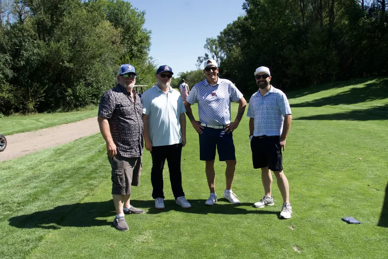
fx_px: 323
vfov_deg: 43.6
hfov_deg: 61.9
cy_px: 130
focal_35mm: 30
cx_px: 194
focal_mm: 20
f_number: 5.6
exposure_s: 1/4000
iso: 1250
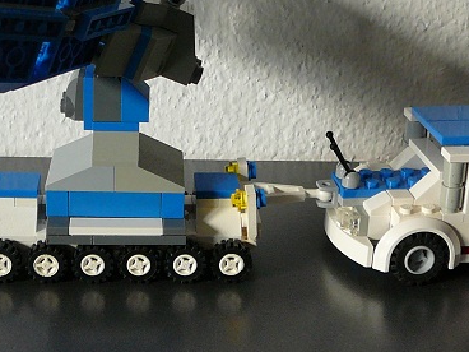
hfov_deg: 26.6
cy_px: 77
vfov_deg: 20.0
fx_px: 989
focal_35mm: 73
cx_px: 177
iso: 160
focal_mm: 5.2
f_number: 2.8
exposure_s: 1/30
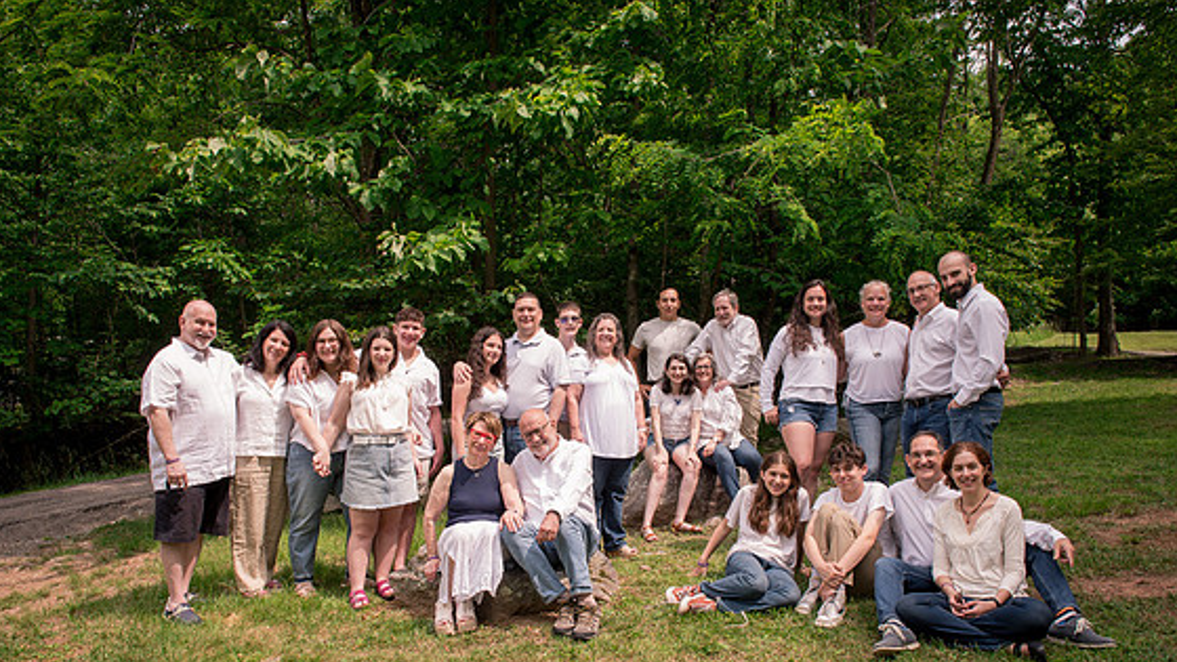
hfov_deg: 67.9
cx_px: 575
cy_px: 421
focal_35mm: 28
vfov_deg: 41.1
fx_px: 874
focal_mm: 24
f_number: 13
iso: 400
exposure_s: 1/125
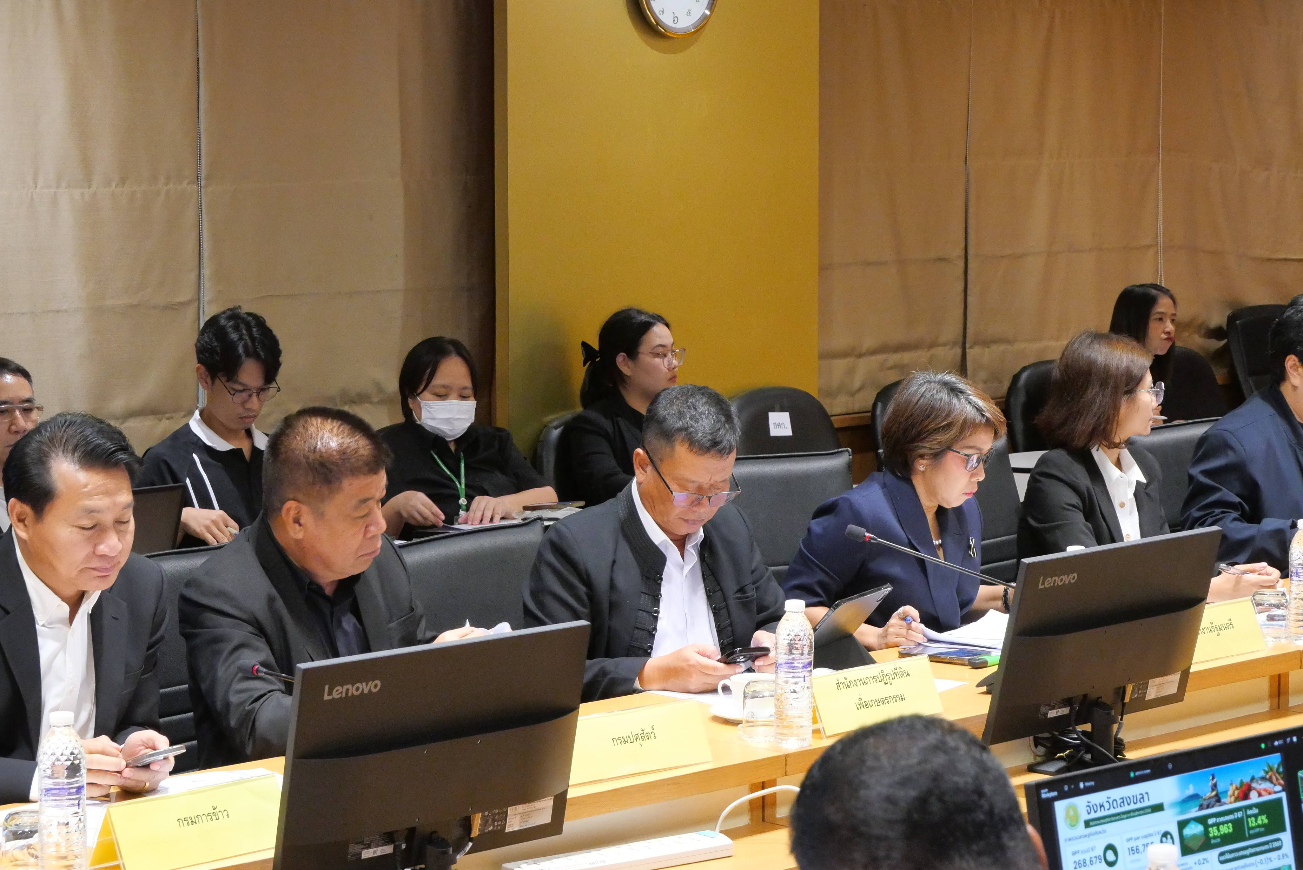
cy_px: 435
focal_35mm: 91
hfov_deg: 22.4
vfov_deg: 15.0
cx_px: 652
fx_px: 3296
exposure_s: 1/50
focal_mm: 44
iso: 3200
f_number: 6.3
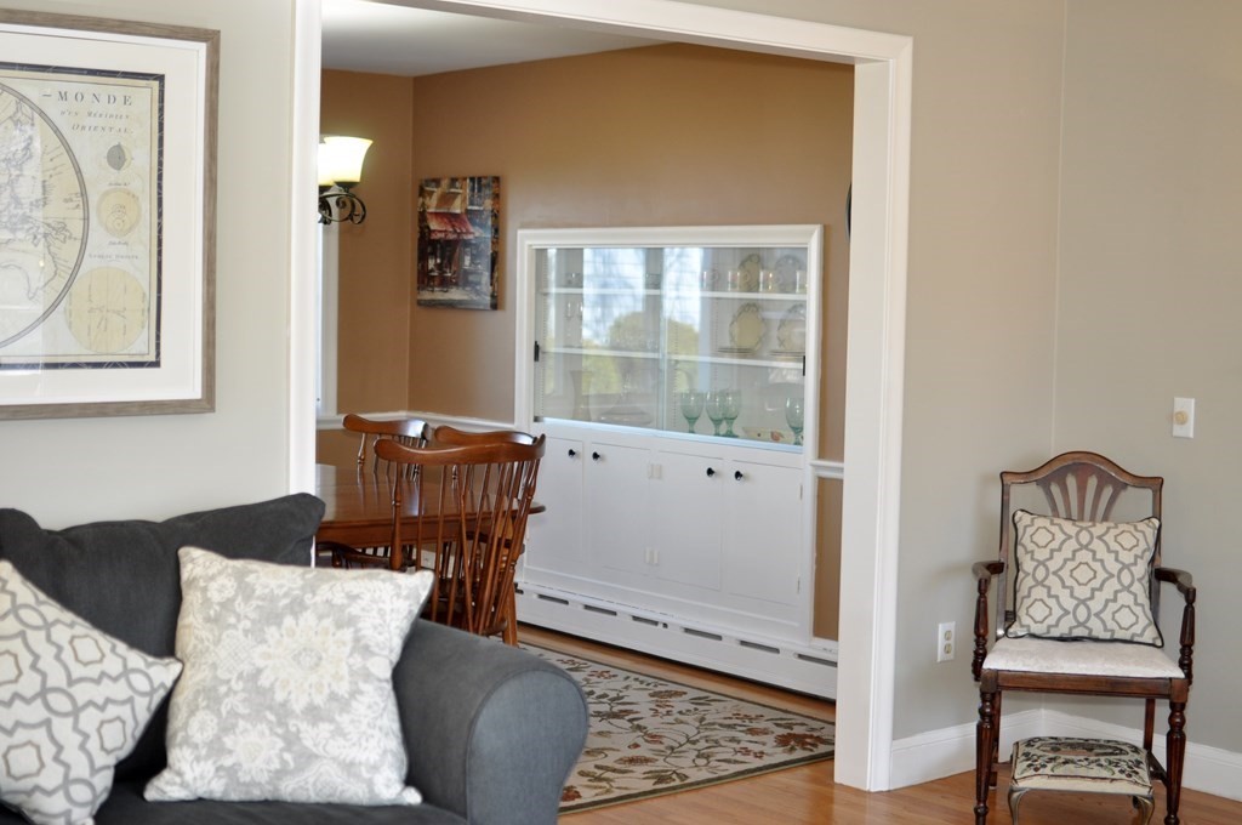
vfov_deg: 25.7
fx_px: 1809
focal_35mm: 52
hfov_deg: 37.9
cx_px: 621
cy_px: 412
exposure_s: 1/160
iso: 400
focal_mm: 35
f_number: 2.5
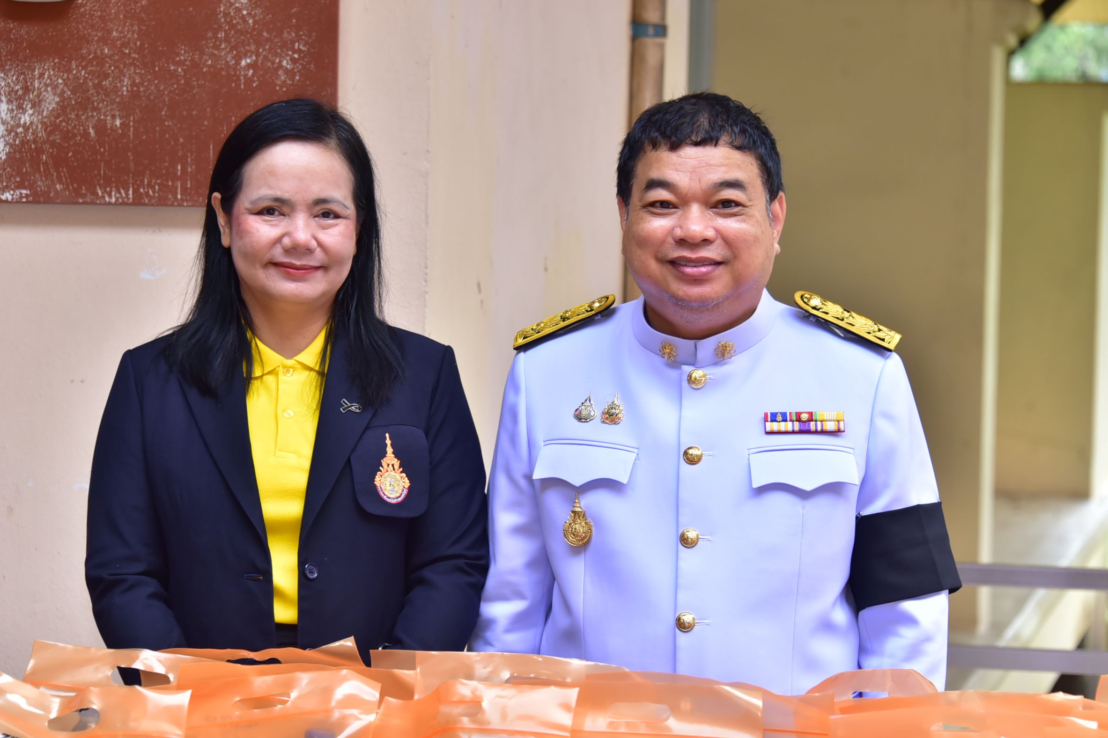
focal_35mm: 111
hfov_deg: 18.4
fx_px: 3416
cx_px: 550
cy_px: 367
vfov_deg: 12.3
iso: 1000
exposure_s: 1/200
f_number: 5.6
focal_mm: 105
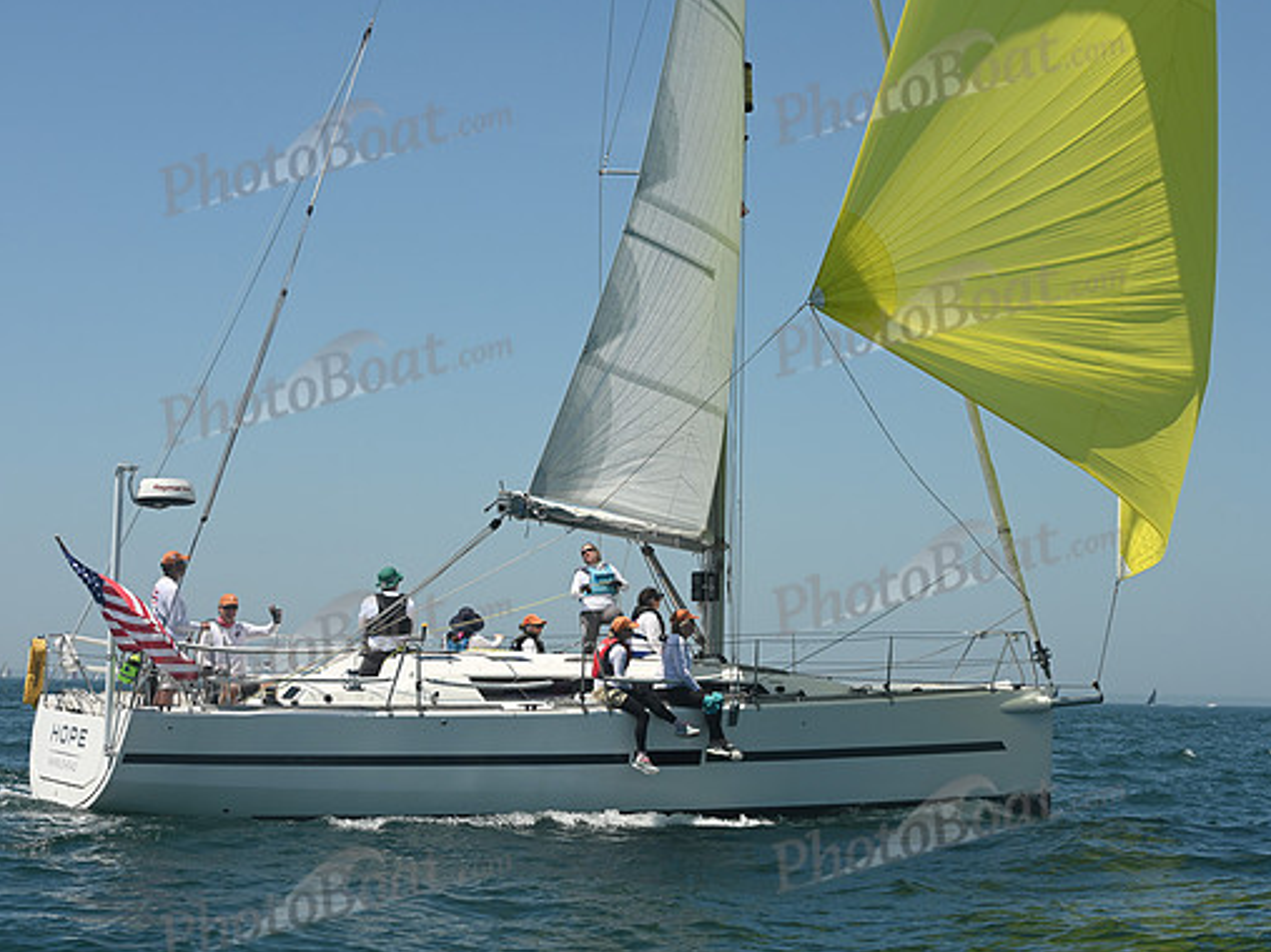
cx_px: 644
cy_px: 477
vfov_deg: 19.1
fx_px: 2827
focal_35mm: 77
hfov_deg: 25.3
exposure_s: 1/1000
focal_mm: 70
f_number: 9
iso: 320
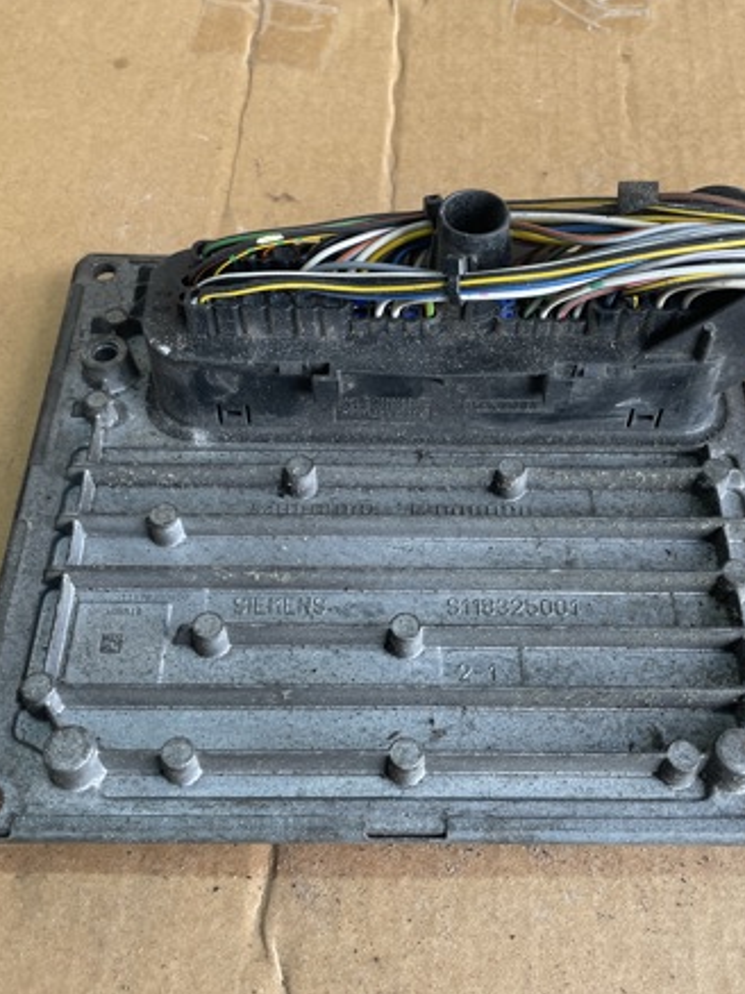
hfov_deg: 37.6
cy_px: 485
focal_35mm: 38
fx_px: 1092
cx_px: 416
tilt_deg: -47.1
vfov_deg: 49.0
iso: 80
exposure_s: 1/121
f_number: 1.6
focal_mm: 4.2
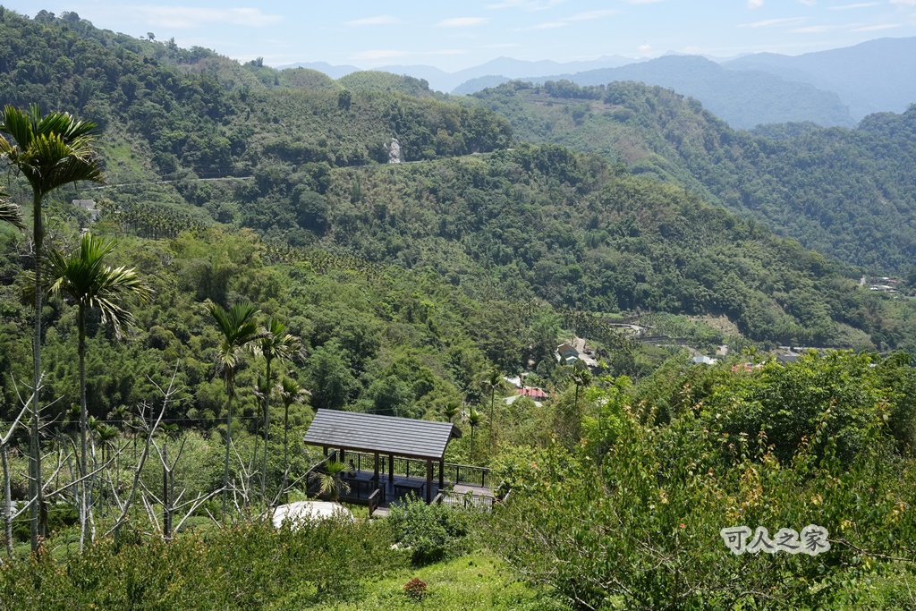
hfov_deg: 52.7
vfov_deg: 36.6
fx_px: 924
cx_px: 458
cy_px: 306
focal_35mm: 36
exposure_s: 1/2000
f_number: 8
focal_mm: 36.3
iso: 1600
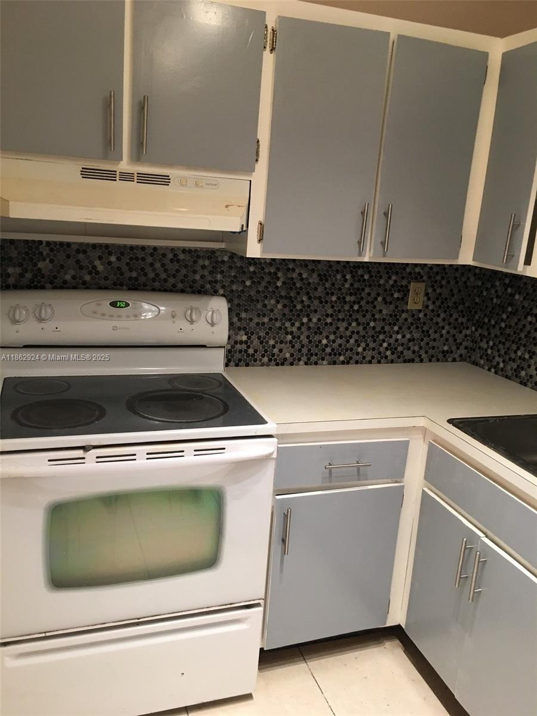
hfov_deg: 48.2
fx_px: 600
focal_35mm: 29
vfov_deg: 61.7
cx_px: 268
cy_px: 358
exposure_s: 1/15
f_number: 2.2
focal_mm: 4.15
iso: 50
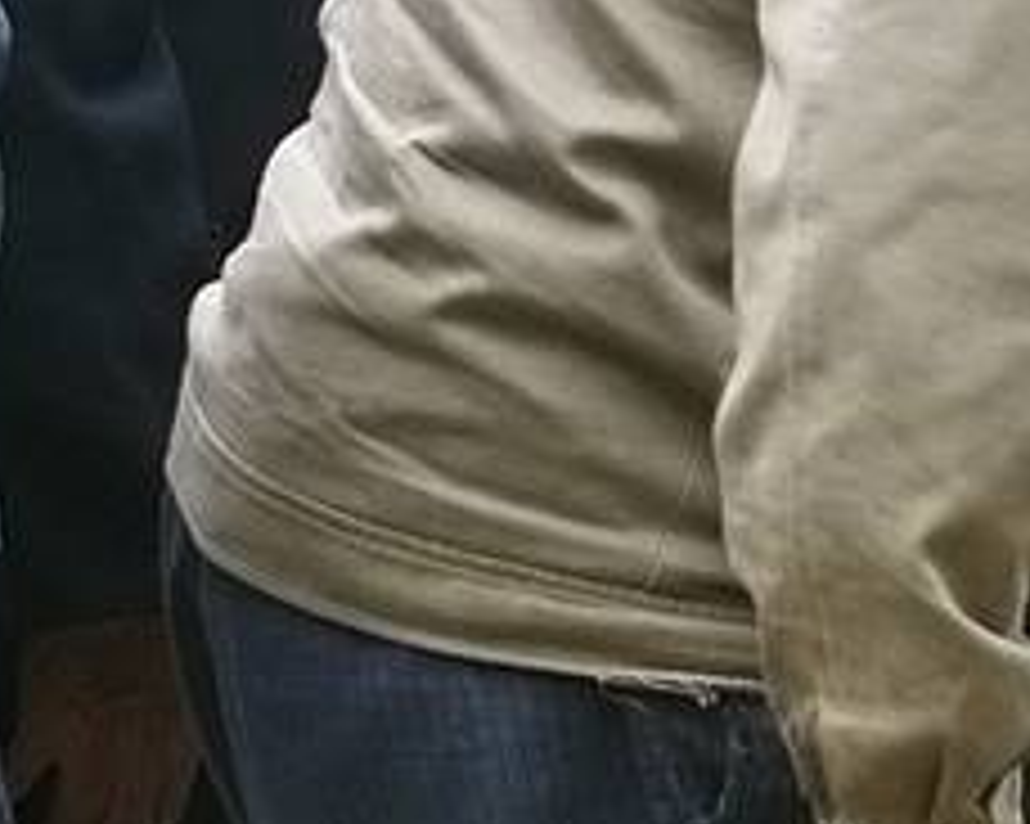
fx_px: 6003
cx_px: 1471
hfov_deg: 9.6
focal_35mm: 197
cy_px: 398
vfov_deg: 7.8
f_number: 5.6
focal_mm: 40
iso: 125
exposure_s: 1/60
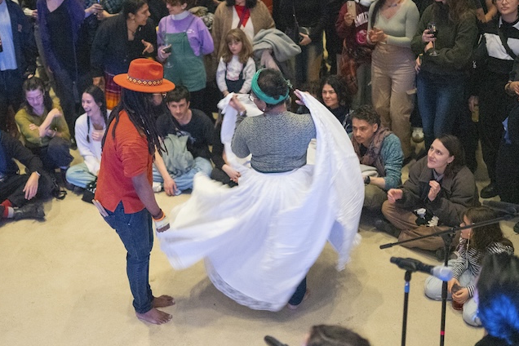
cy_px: 122
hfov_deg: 36.1
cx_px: 204
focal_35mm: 55
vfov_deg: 24.5
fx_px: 793
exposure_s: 1/80
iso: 5000
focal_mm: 35
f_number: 1.4
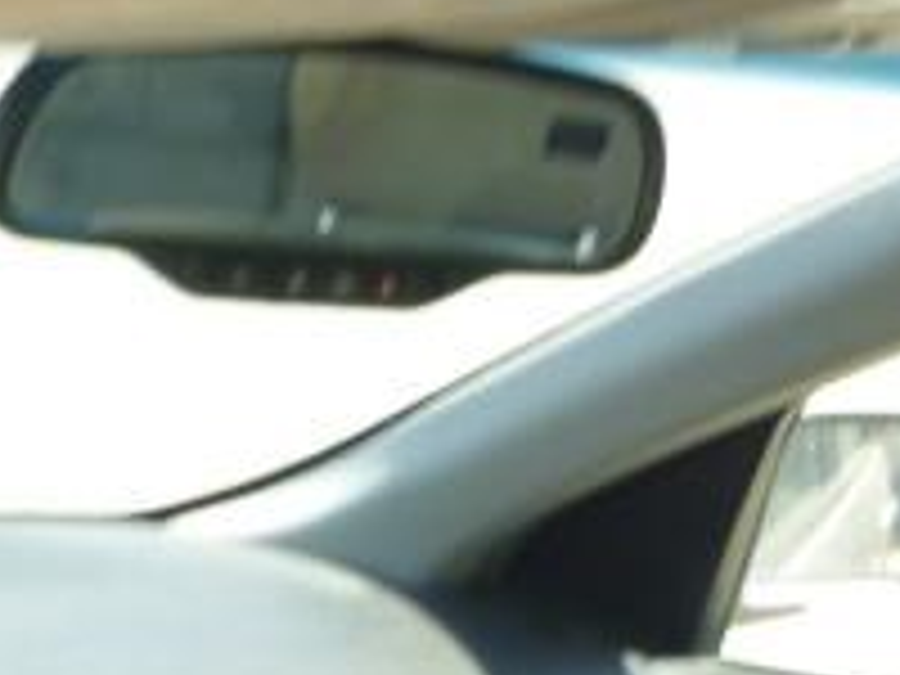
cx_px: -806
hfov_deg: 16.1
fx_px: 2600
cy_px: 1260
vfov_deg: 13.2
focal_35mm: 100
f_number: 3.9
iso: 100
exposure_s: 1/60
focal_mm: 4.5
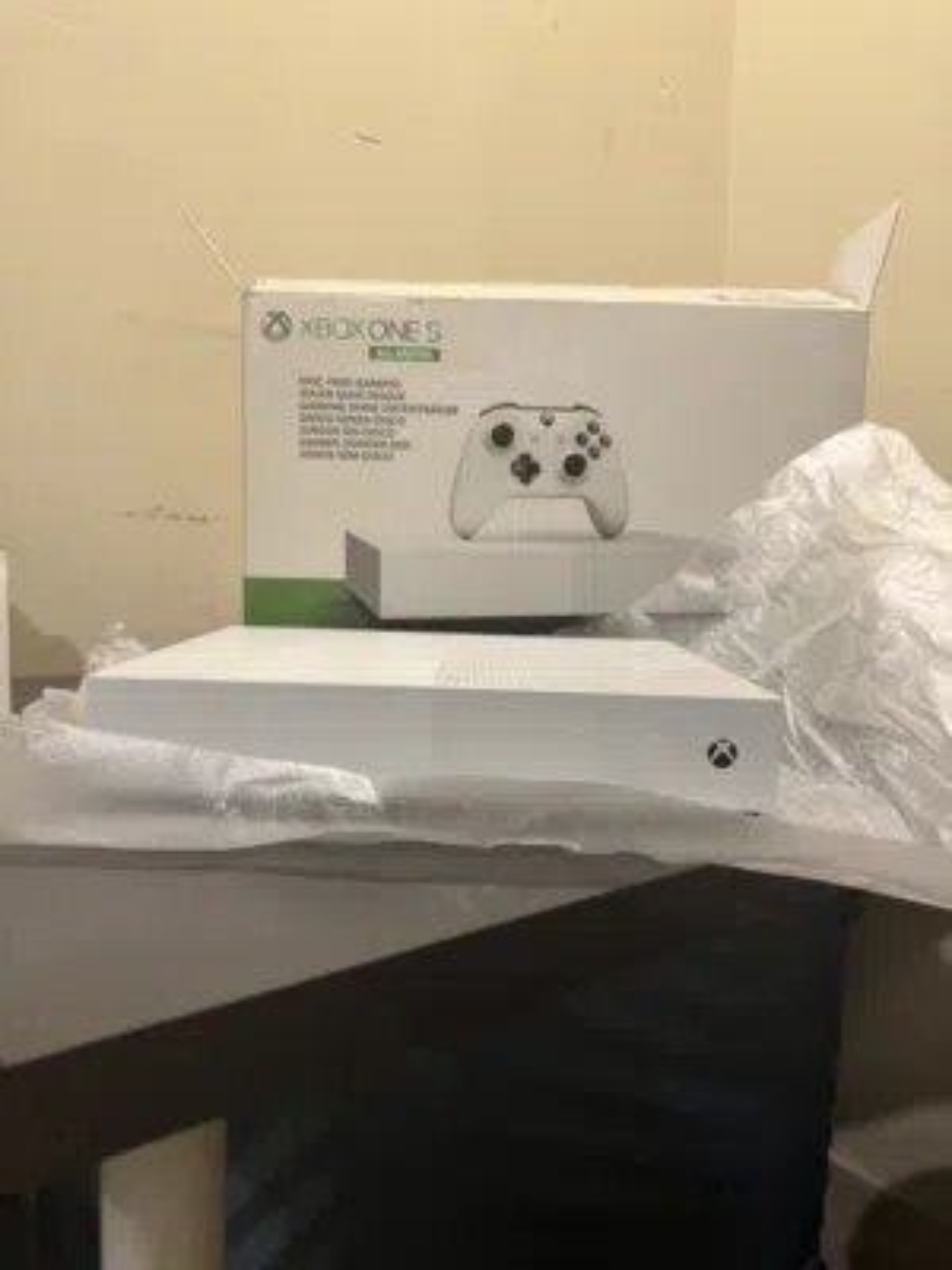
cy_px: 635
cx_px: 476
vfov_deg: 71.6
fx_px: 880
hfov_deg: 56.8
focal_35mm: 24
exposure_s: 1/50
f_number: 1.78
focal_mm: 6.76
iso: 400
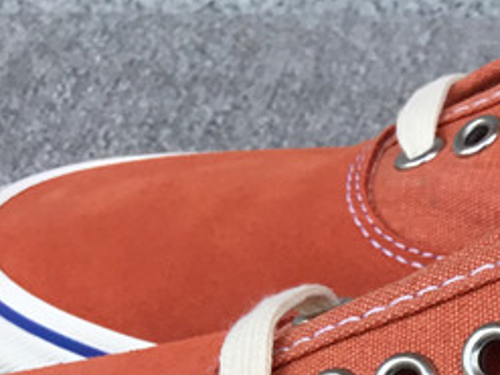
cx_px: 893
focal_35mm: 113
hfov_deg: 15.2
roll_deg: -3.0
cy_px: 443
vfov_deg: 12.8
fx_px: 1631
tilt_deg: -31.9
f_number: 2.4
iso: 25
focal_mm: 3.3
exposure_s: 1/351
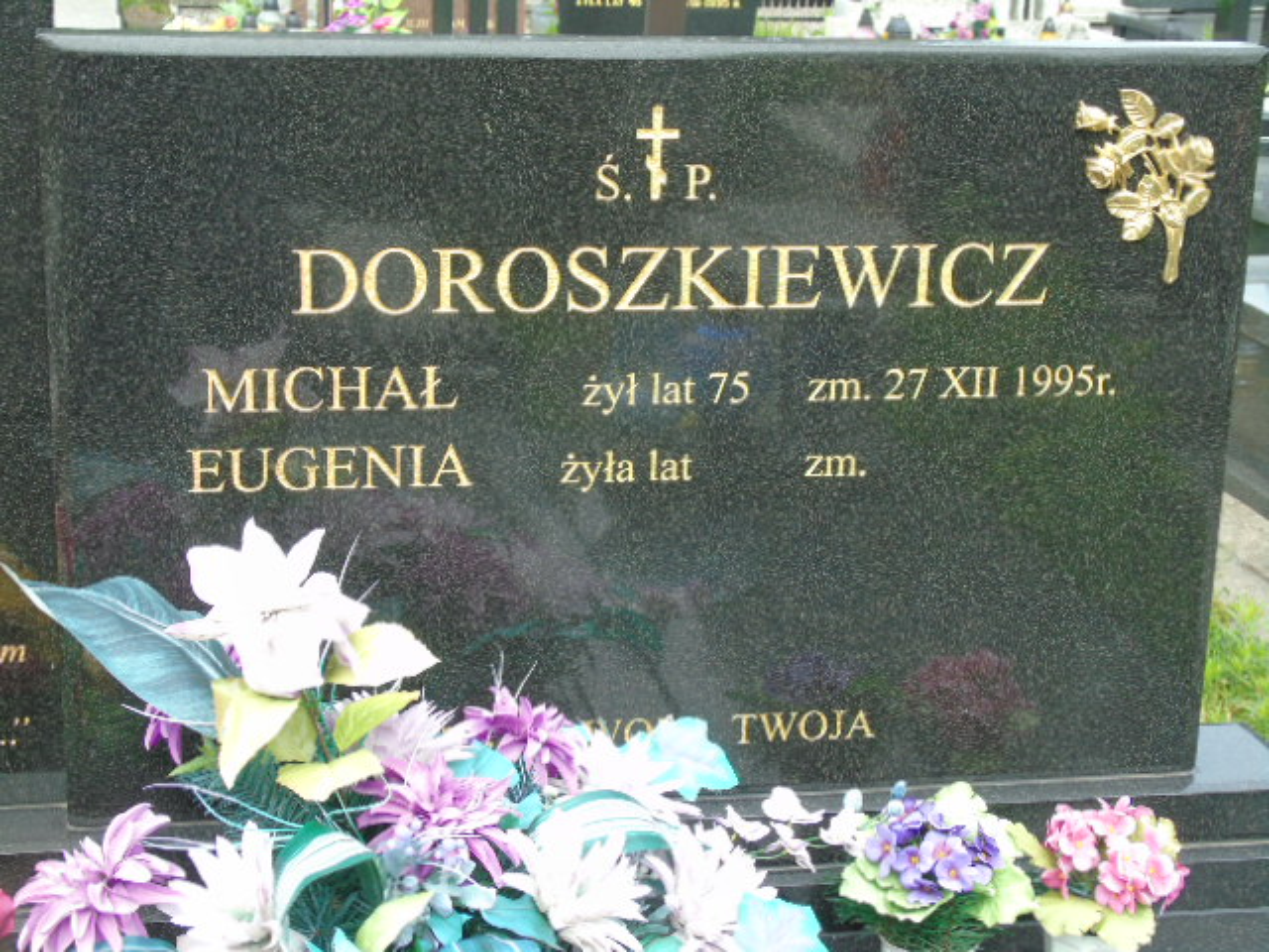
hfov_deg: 31.2
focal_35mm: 62
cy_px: 476
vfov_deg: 23.7
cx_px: 634
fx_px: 2273
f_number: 4.5
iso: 80
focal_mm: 11
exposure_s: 1/100
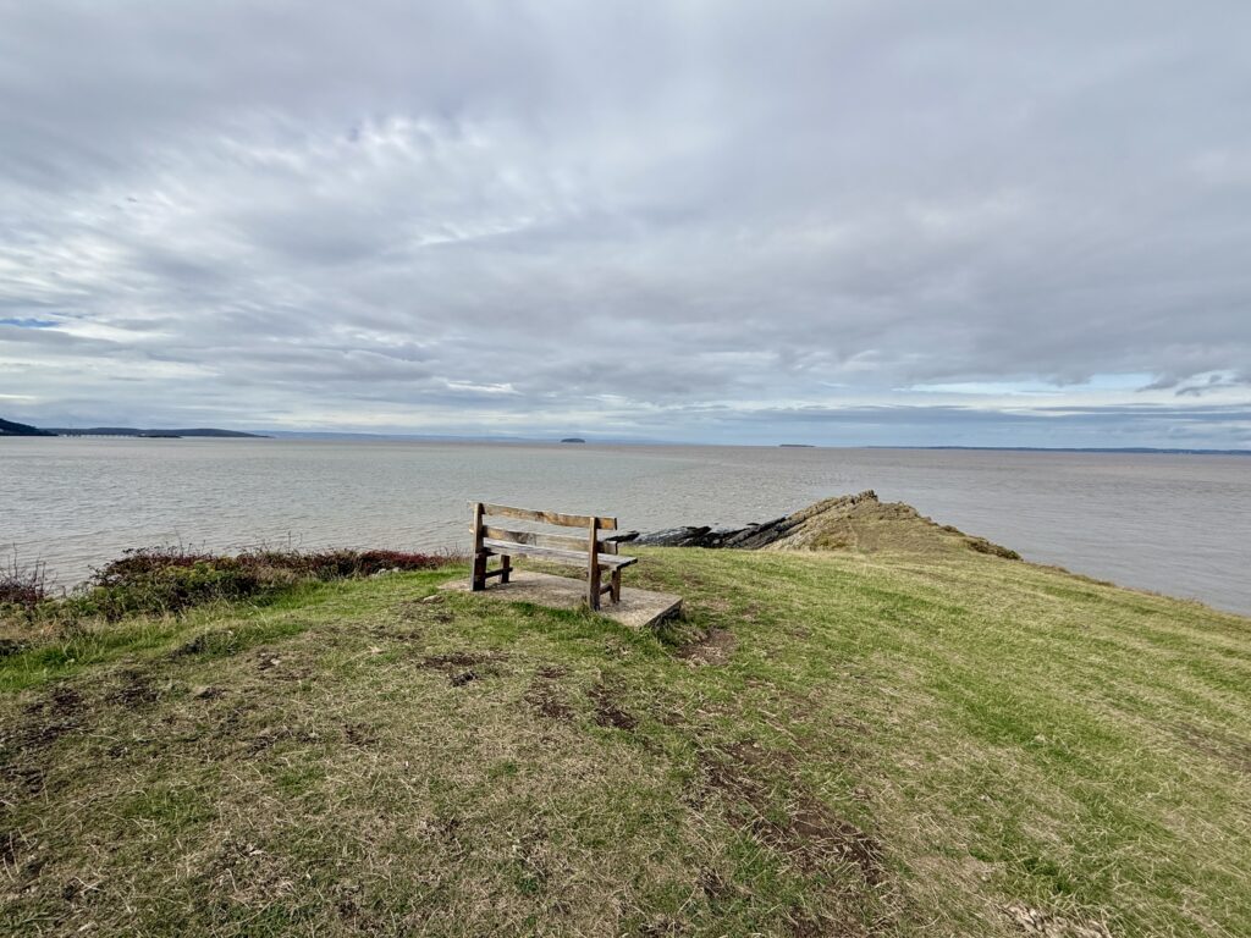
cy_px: 469
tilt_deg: -0.9
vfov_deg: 85.7
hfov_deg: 102.1
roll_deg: +0.7
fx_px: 506
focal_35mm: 14
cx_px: 626
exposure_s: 1/2410
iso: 50
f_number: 2.2
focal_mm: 2.22
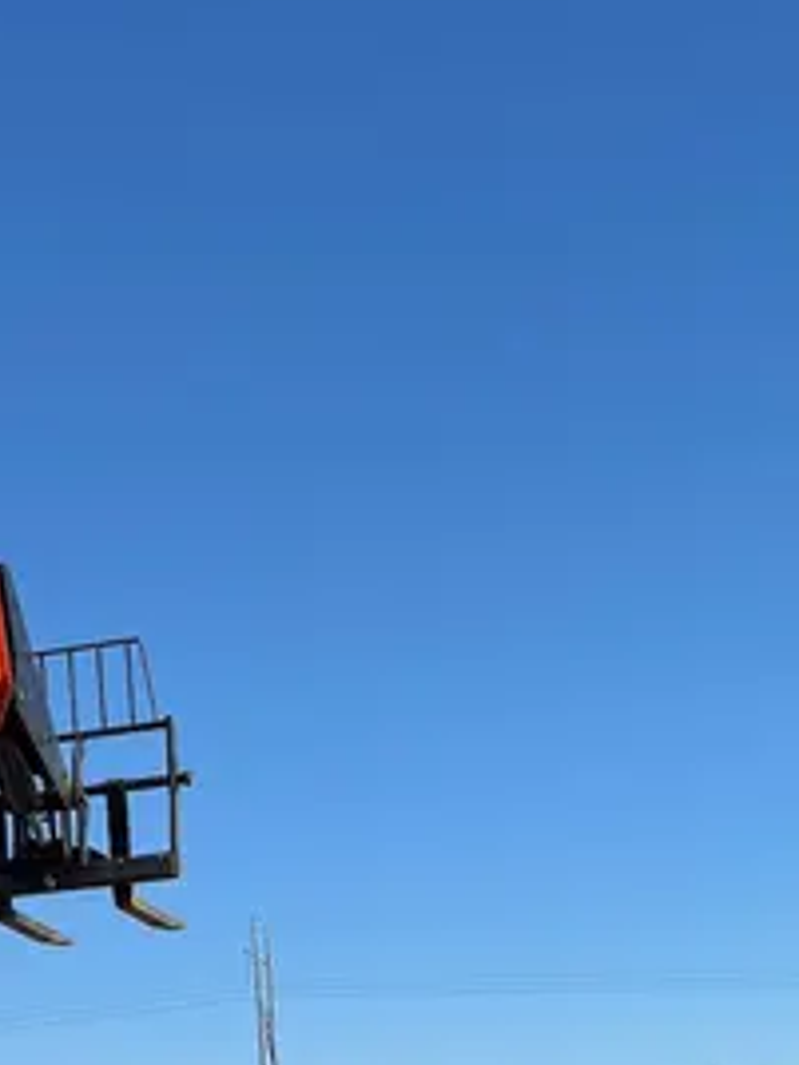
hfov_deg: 19.7
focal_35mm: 71
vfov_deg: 25.4
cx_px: -119
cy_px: 1170
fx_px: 2185
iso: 50
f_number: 1.6
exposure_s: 1/2825
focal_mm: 5.1
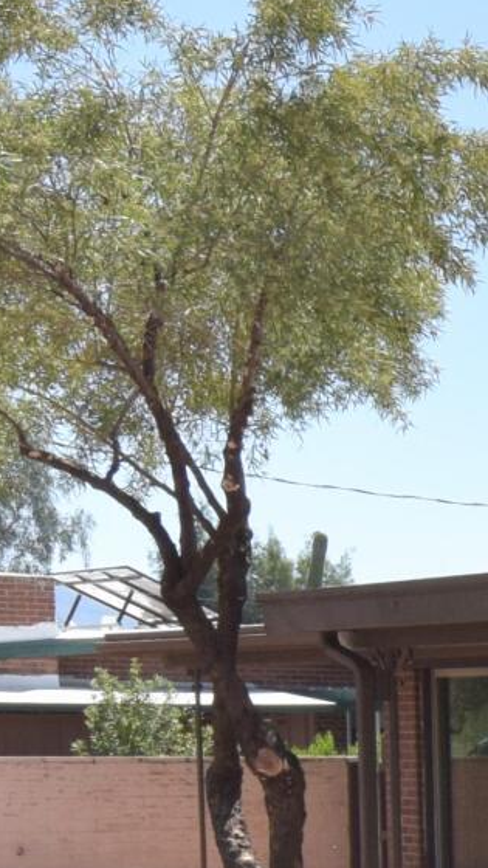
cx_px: 1277
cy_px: 967
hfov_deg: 10.0
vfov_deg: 20.1
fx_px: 2323
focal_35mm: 101
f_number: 9
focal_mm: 12
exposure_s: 1/800
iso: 400
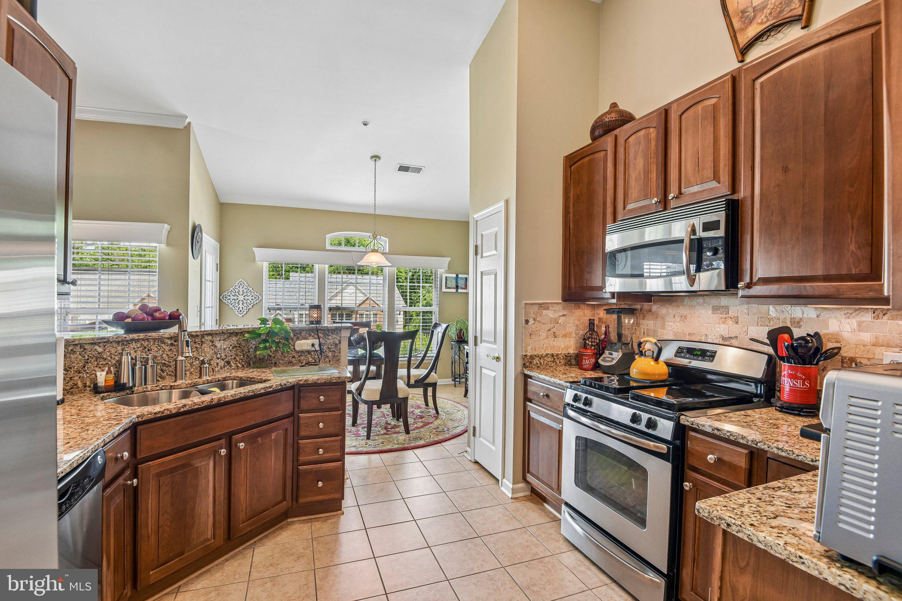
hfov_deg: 96.7
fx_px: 401
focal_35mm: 16
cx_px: 451
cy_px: 300
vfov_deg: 73.7
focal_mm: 16
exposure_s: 1/15
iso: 400
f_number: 8
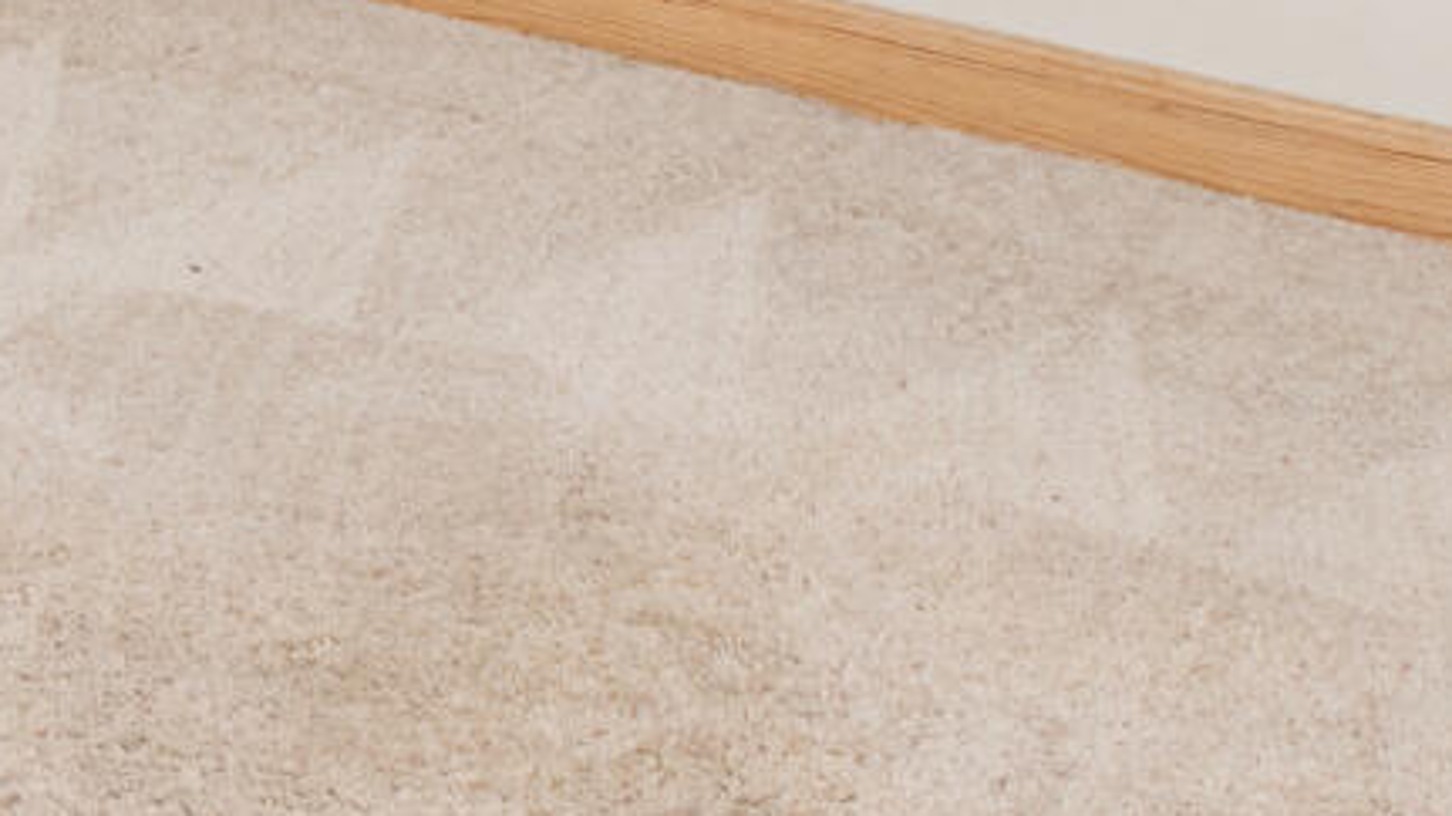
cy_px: -1069
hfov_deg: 14.2
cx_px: -1560
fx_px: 4772
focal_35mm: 124
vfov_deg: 8.9
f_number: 4
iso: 640
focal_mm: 17
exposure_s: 1/125
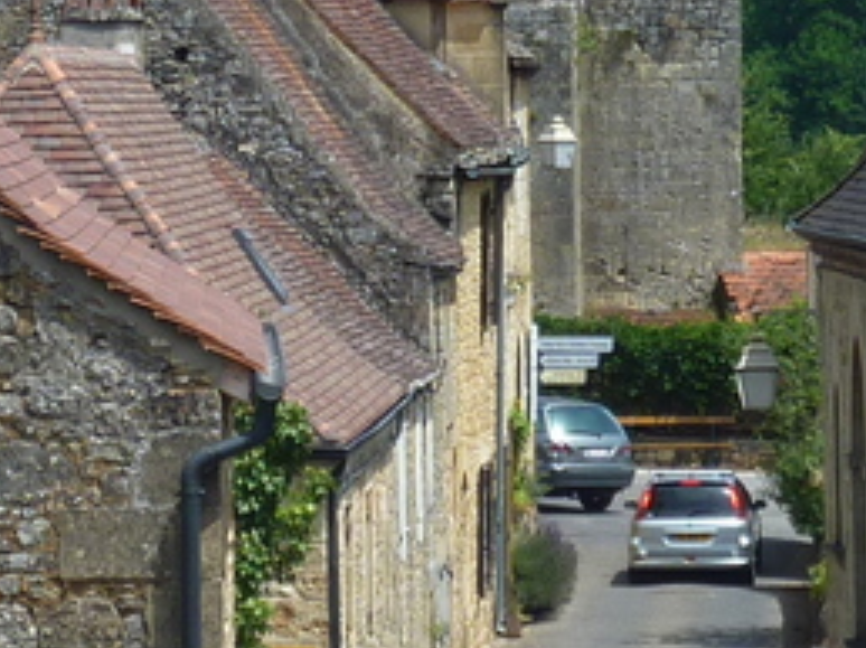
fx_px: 8373
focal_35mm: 335
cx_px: 363
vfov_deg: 4.4
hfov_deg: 5.9
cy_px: 342
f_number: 4.5
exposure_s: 1/500
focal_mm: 11.9
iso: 80
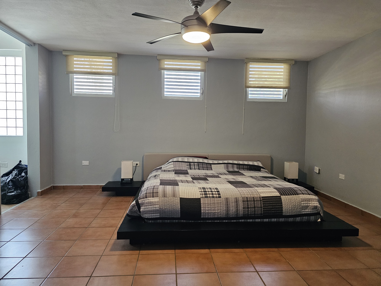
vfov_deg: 58.9
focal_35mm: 23
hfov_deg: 73.9
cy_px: 143
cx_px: 190
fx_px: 253
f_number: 1.7
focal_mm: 6.3
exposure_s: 1/120
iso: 1000
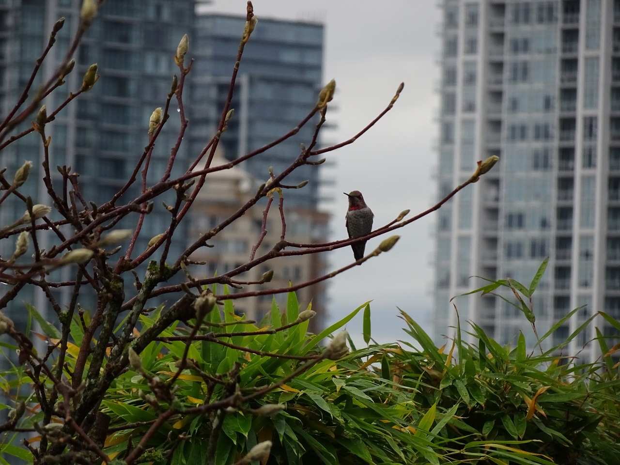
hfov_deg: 6.4
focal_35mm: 308
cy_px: 232
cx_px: 310
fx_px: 5517
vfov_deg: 4.8
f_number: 6.3
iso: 250
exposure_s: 1/250
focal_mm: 52.59
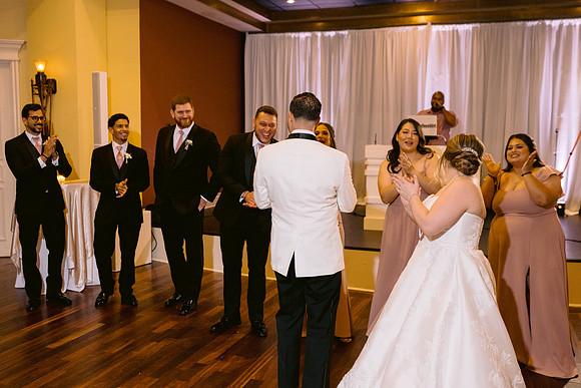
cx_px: 284
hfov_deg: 51.4
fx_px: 604
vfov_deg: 35.6
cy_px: 188
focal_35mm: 37
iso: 1600
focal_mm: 35
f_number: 2.8
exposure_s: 1/125
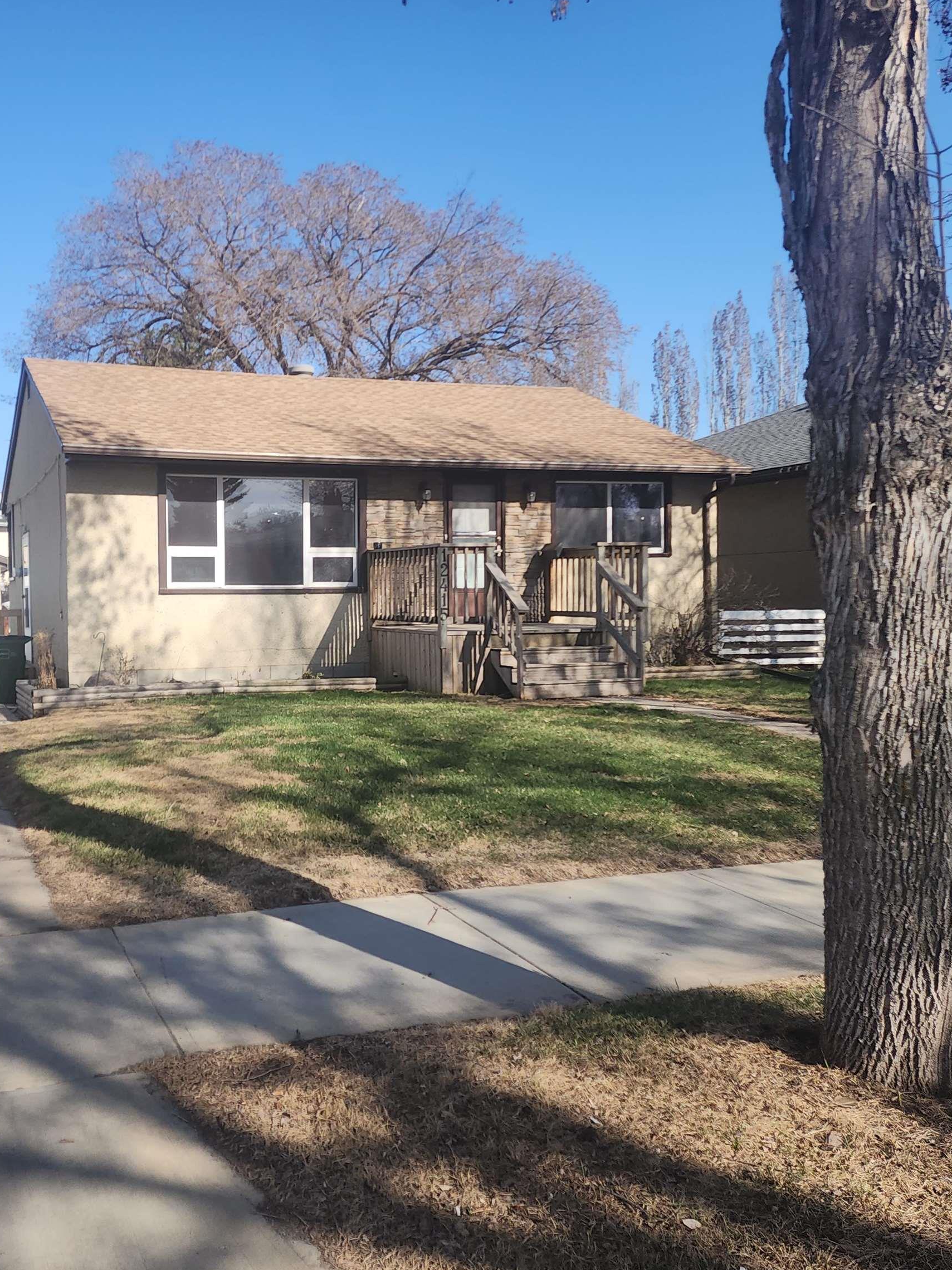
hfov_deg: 44.3
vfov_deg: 58.4
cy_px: 631
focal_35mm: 31
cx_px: 271
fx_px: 1137
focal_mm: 6.4
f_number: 1.8
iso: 12
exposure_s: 1/734
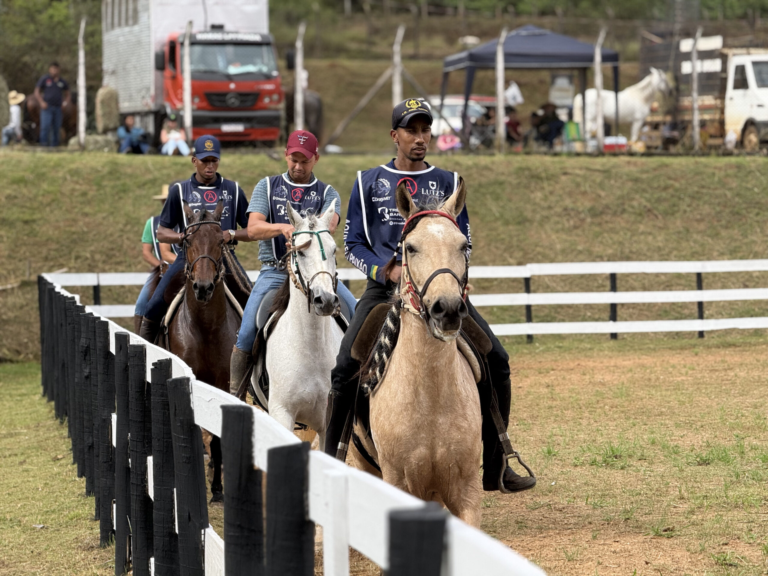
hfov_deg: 16.4
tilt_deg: +0.8
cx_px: 384
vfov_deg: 12.3
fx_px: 2662
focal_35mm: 120
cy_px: 288
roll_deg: +0.9
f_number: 2.8
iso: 64
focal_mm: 15.66
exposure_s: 1/616
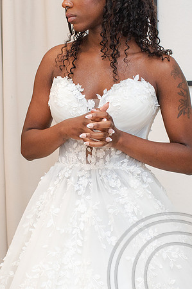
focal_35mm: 101
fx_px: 809
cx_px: 68
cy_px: 155
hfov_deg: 13.5
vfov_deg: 20.2
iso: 800
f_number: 3.2
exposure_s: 1/200
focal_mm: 35
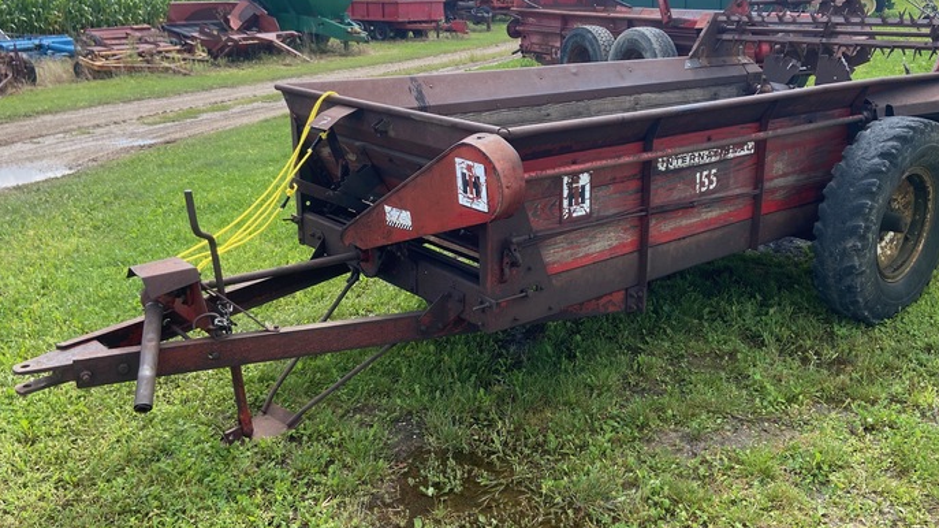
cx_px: 514
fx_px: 821
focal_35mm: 33
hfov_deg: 59.4
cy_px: 242
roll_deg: +1.0
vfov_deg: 35.6
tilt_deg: -18.5
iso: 32
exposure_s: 1/1082
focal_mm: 4.25
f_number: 1.8
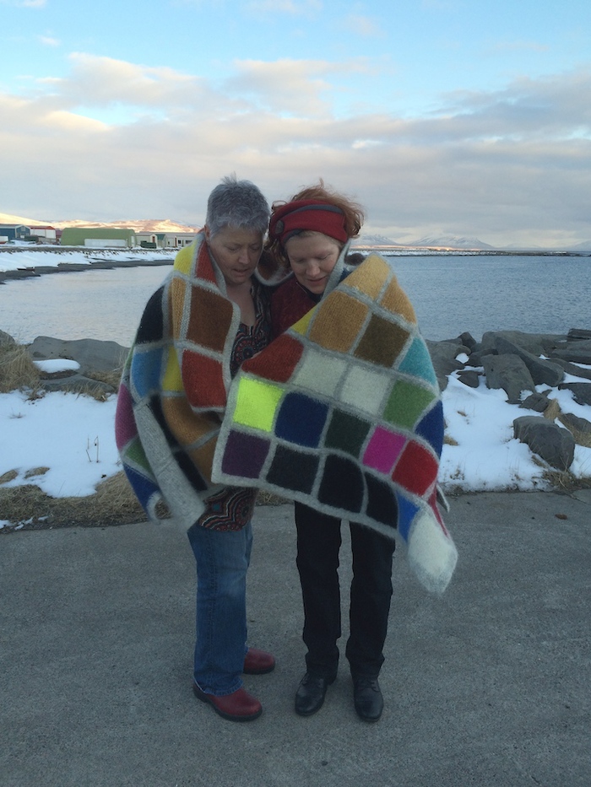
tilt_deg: -12.1
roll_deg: -0.1
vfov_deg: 61.7
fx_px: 660
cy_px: 394
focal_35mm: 29
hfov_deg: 48.2
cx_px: 296
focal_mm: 4.15
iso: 32
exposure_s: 1/331
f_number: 2.2
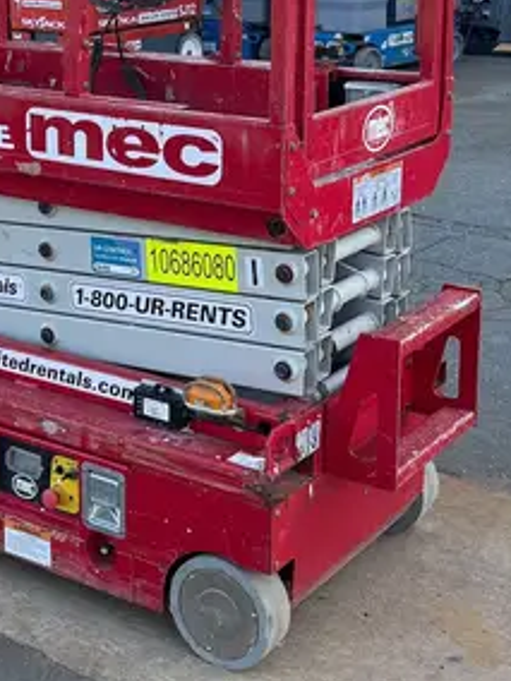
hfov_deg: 21.7
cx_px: 115
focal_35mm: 67
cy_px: 183
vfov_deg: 28.6
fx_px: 1319
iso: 50
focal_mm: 5.1
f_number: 1.6
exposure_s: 1/400
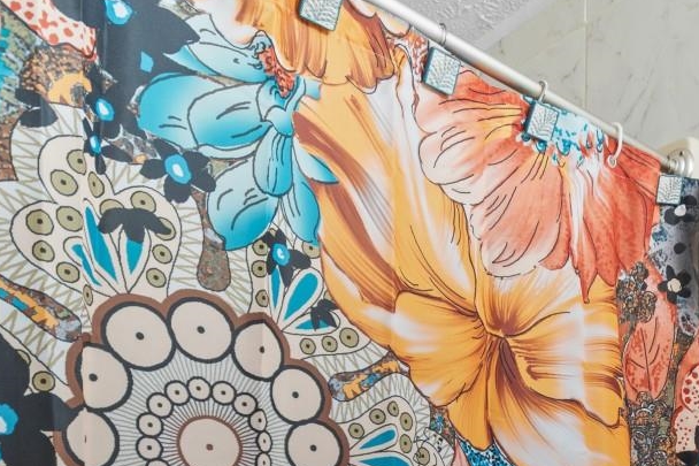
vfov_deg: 28.9
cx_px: 605
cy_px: 559
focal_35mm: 40
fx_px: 776
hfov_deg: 44.8
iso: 100
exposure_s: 4
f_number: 4.5
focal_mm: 10
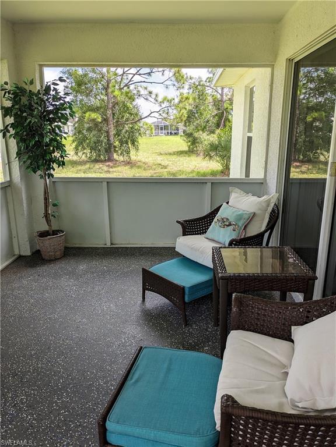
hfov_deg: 51.4
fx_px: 349
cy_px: 224
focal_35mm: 27
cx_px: 168
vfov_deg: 65.3
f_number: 1.73
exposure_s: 1/615
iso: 42
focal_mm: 4.38
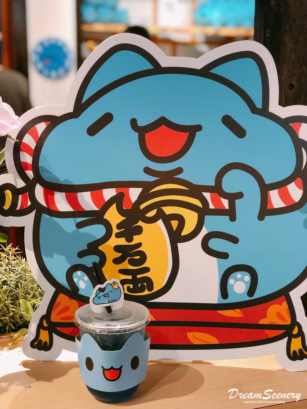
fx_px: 674
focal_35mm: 57
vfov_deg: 33.8
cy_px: 204
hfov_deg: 25.7
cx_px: 154
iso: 320
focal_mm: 6.6
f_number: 2.8
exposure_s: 1/30
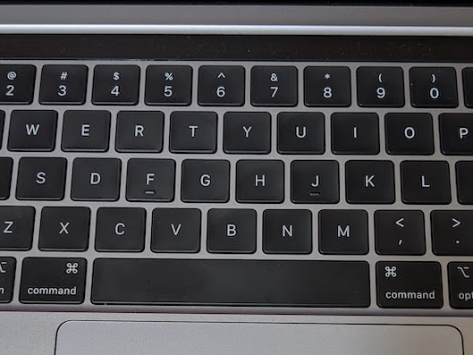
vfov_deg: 27.6
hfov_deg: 37.4
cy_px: 315
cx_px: 264
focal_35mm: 51
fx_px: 697
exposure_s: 1/25
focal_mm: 4.38
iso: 87
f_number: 1.73
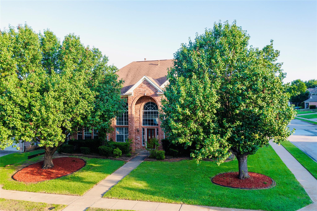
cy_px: 106
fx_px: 246
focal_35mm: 28
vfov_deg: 46.4
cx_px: 158
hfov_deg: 65.5
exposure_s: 1/200
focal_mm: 10.26
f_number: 4.5
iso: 100
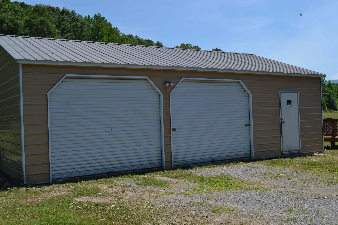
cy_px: 112
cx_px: 169
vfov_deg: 34.2
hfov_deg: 49.6
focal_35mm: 39
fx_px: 366
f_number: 8
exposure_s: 1/250
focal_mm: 26
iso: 100
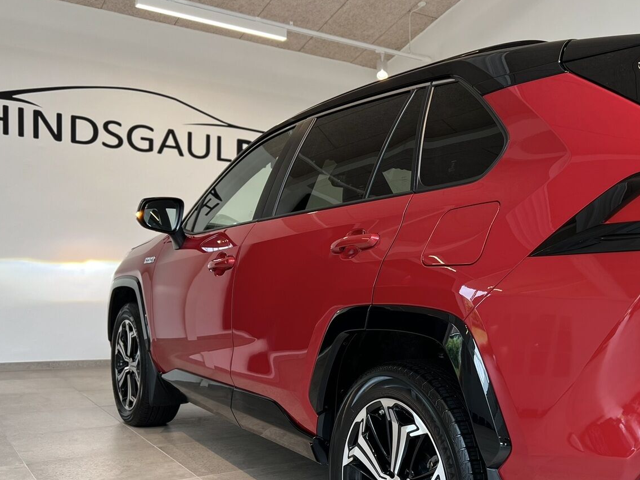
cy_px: 318
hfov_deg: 47.4
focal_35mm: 39
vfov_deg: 36.4
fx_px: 721
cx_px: 404
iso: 50
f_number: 1.5
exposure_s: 1/121
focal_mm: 5.7
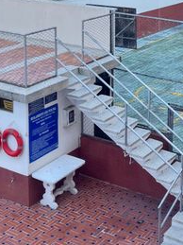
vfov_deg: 27.2
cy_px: -6
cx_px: 196
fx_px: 473
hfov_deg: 20.9
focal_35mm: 67
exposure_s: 1/1372
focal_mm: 5.1
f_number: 1.6
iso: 50
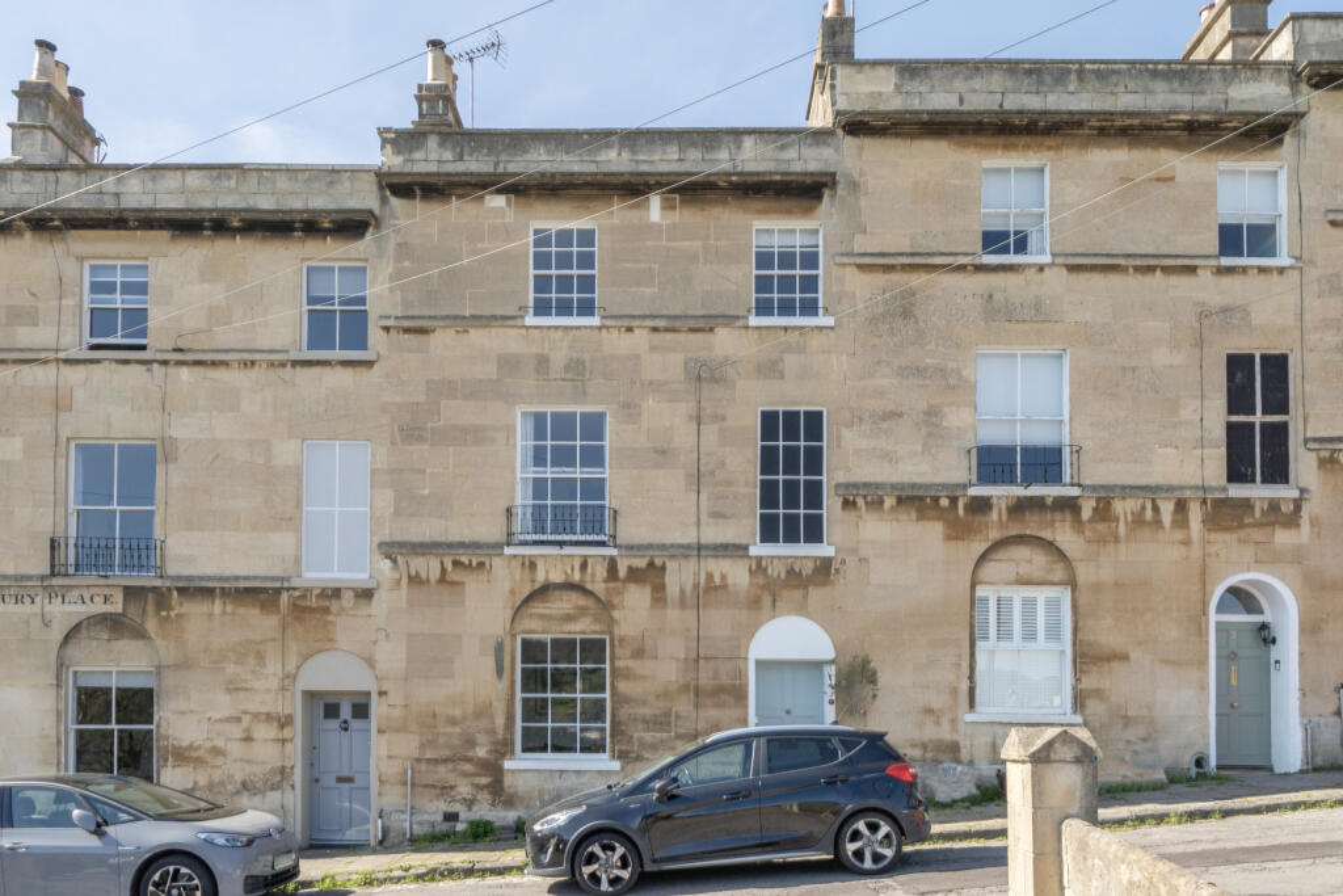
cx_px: 672
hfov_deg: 71.5
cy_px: 448
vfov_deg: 51.3
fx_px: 933
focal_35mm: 25
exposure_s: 1/800
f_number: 8
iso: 400
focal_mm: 17
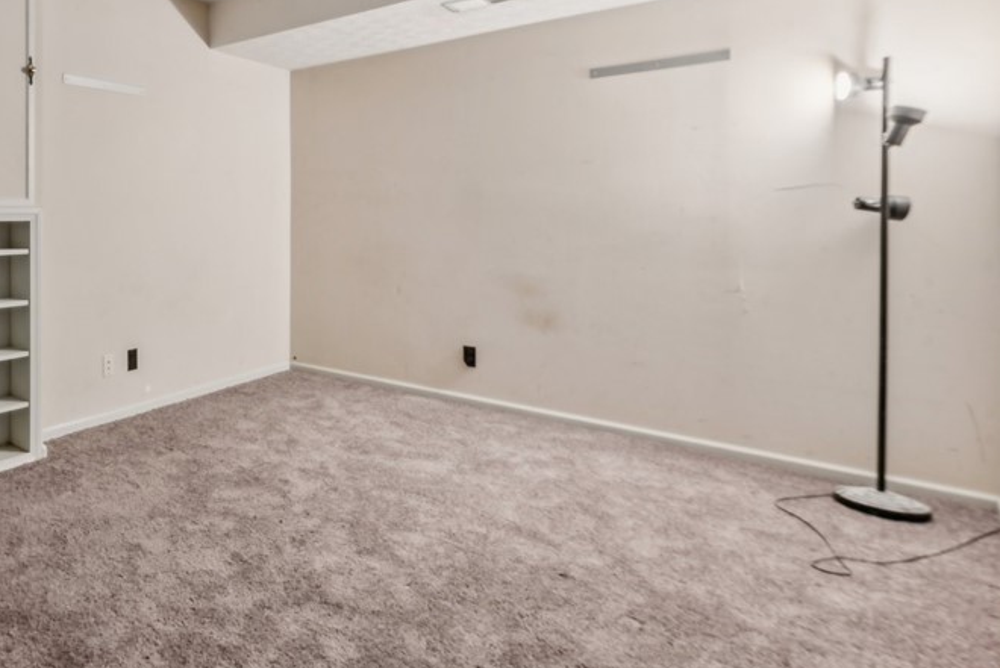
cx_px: 186
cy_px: 195
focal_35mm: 23
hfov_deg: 68.1
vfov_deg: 53.5
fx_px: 639
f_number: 11
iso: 50
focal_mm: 14
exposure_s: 1.3
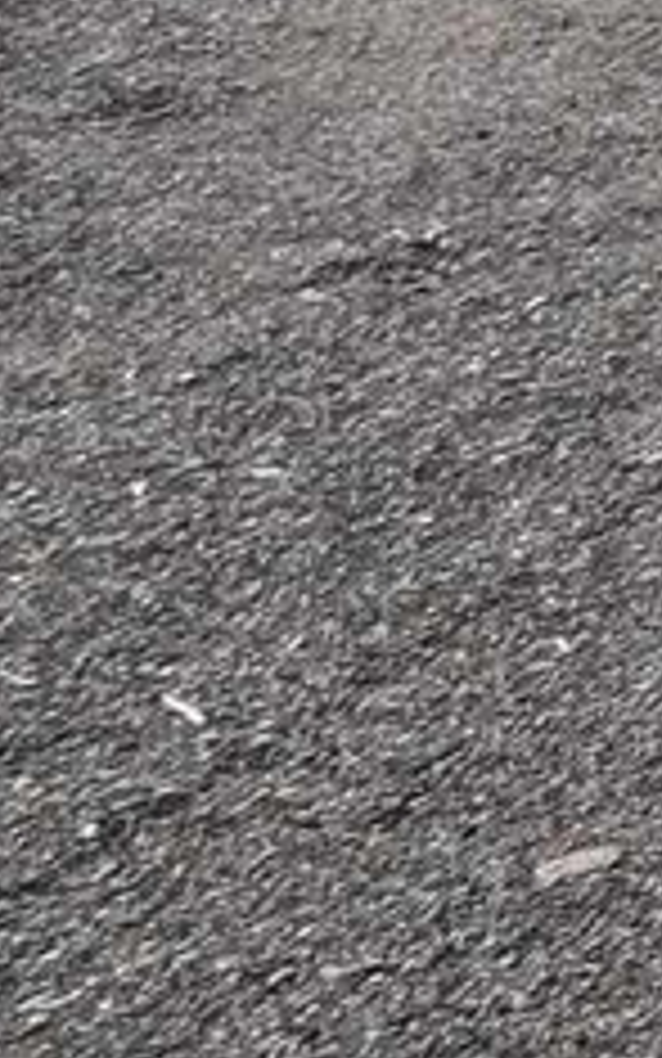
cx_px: 4242
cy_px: -1047
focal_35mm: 133
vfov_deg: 13.5
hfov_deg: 4.9
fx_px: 3837
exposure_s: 1/320
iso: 200
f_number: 9
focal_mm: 10
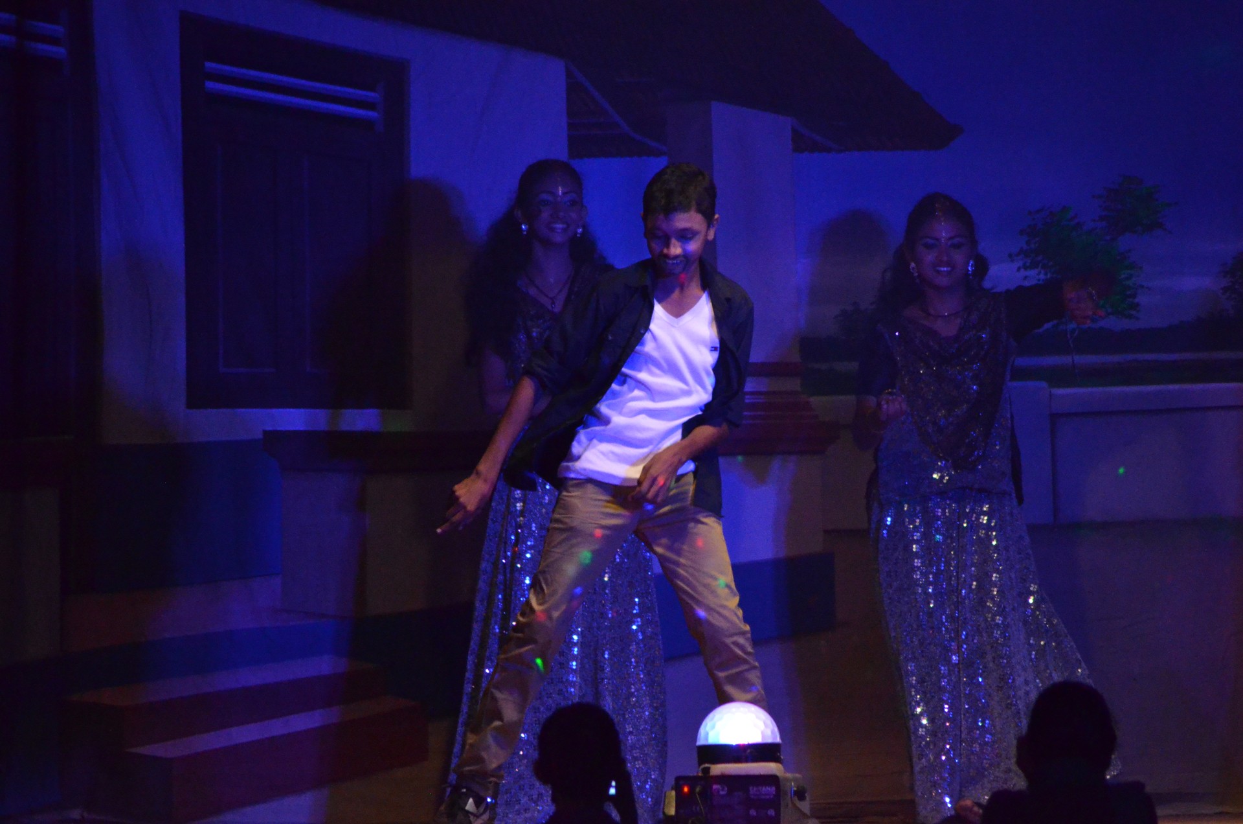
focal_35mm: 330
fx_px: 11371
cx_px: 622
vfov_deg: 4.1
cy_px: 412
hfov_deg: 6.3
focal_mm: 220
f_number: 5
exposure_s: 1/500
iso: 6400
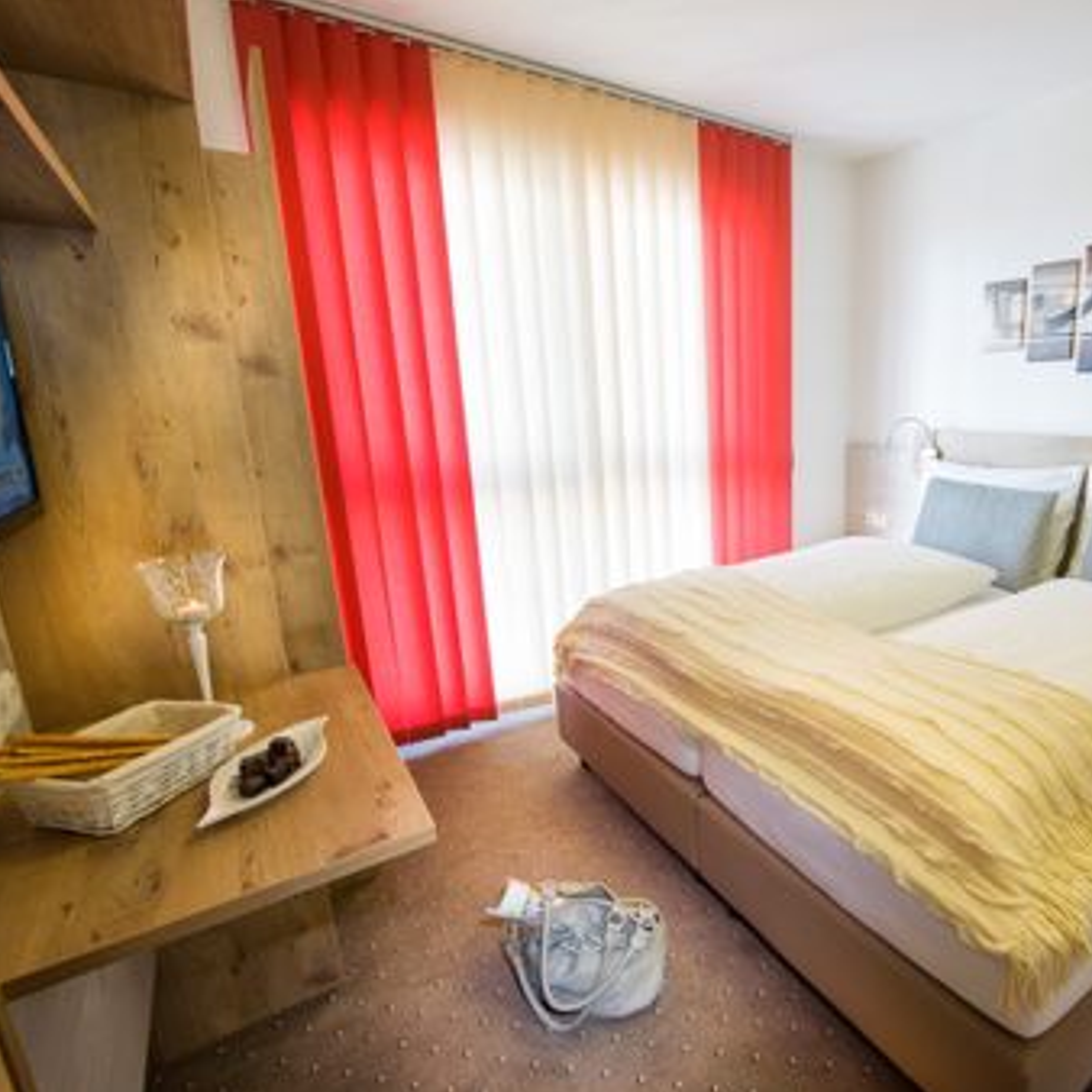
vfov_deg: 80.7
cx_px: 759
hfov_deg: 77.1
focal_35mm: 18
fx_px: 642
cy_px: 548
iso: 200
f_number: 9.5
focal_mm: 14
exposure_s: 1/4
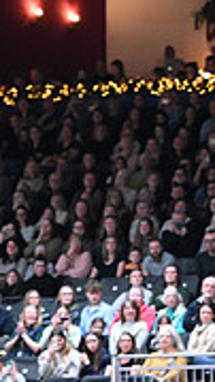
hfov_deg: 3.4
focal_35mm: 357
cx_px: 549
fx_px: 3610
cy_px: 289
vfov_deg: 6.0
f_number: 3.5
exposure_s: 1/800
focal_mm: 105
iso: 6400
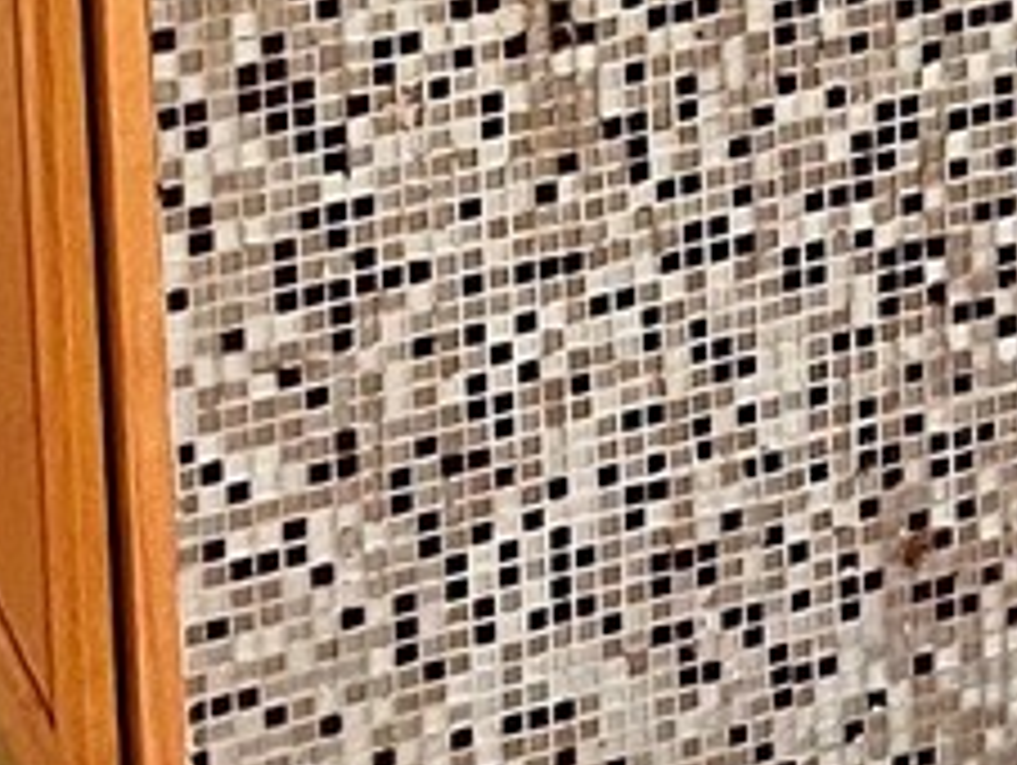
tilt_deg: -10.1
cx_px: 1728
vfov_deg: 7.3
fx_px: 5412
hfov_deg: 10.2
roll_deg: +0.4
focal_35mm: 184
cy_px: -1372
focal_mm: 5.1
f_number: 1.6
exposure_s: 1/60
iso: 160
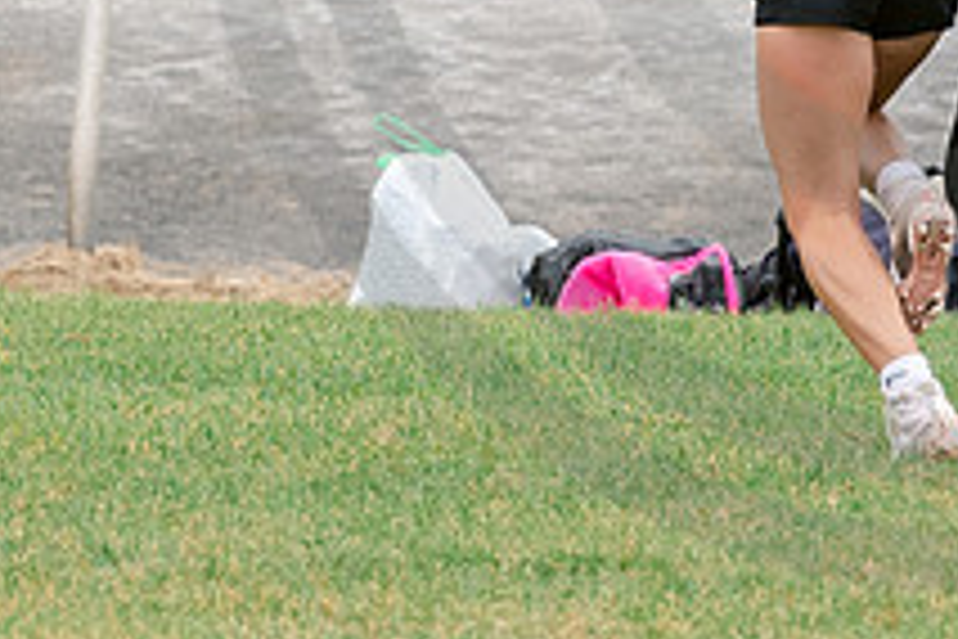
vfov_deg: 1.4
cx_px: 323
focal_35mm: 1010
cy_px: 316
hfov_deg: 2.0
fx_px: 26875
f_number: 4.5
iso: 400
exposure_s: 1/1250
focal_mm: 155
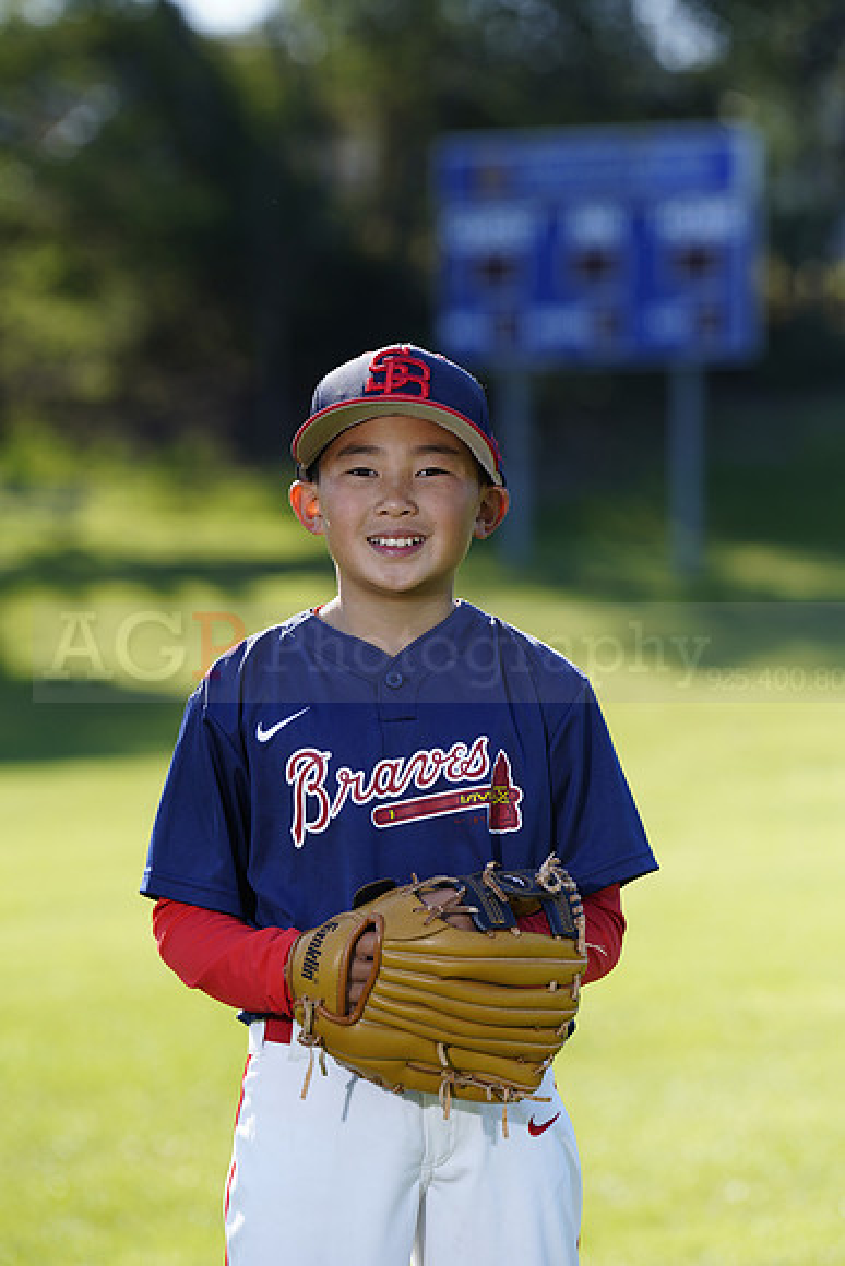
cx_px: 422
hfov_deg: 7.3
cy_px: 633
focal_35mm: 188
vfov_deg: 10.9
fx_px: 6615
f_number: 5
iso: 100
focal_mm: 188
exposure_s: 1/250
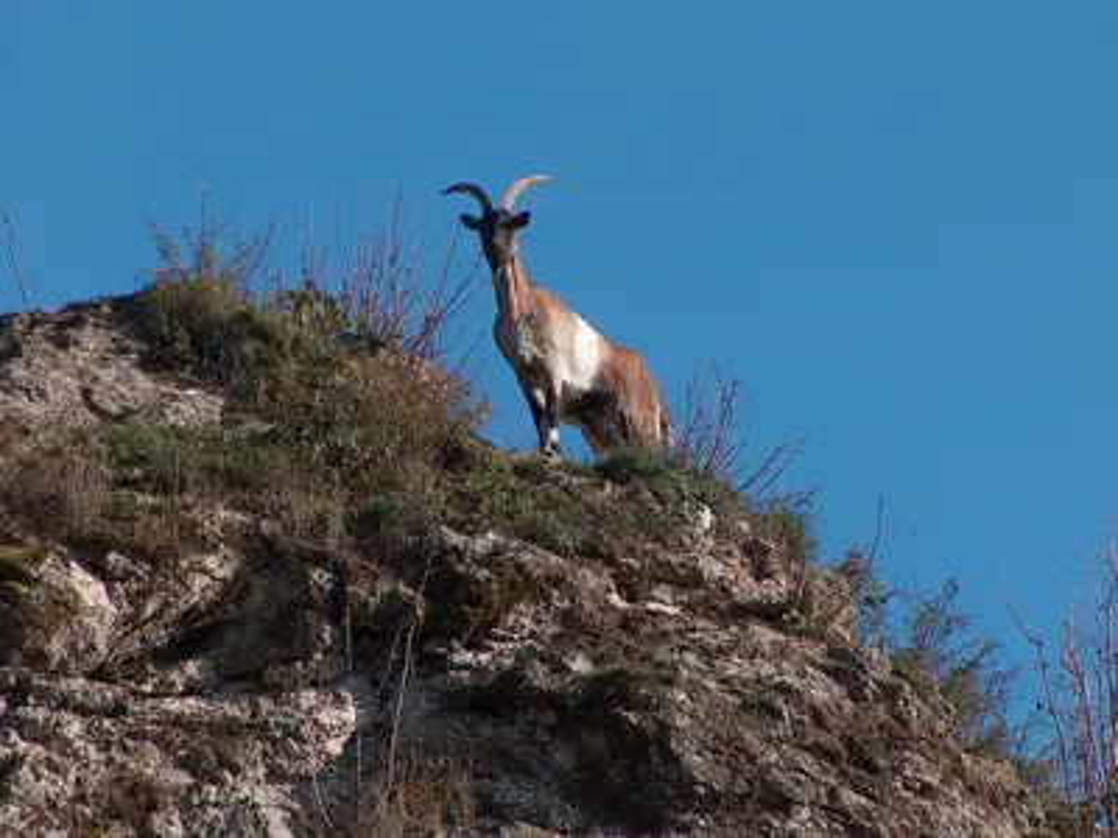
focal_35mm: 297
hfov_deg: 6.7
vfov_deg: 5.0
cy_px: 419
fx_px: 9592
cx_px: 559
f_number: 5.2
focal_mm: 61
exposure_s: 1/840
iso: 200
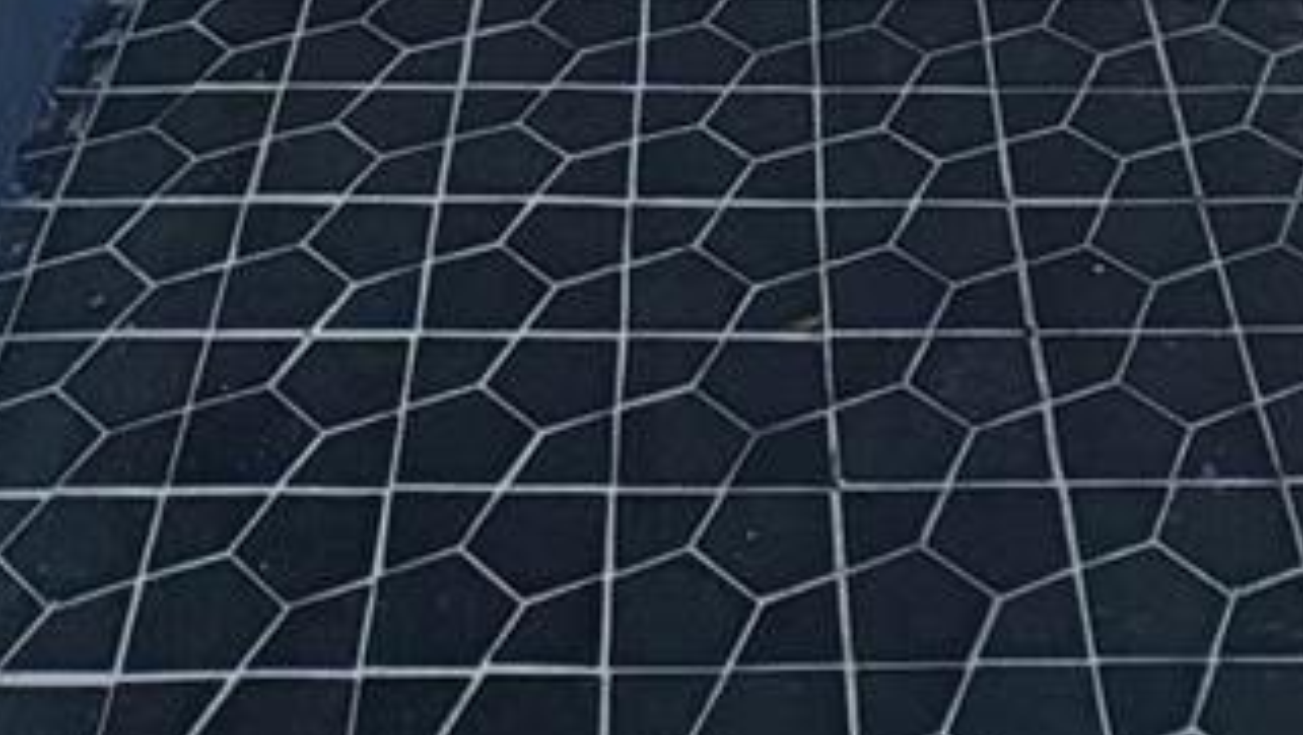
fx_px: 2627
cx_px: 747
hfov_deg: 27.8
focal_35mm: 76
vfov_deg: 12.3
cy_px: -1088
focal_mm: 2.22
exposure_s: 1/652
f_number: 2.2
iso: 64
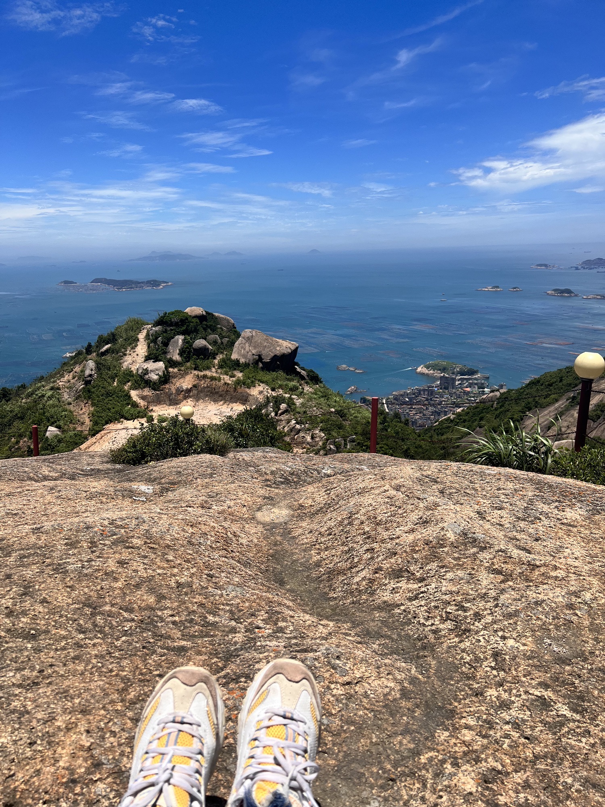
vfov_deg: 67.3
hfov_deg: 53.1
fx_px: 606
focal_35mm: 26
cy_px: 404
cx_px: 302
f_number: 1.5
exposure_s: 1/6211
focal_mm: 5.7
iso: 50
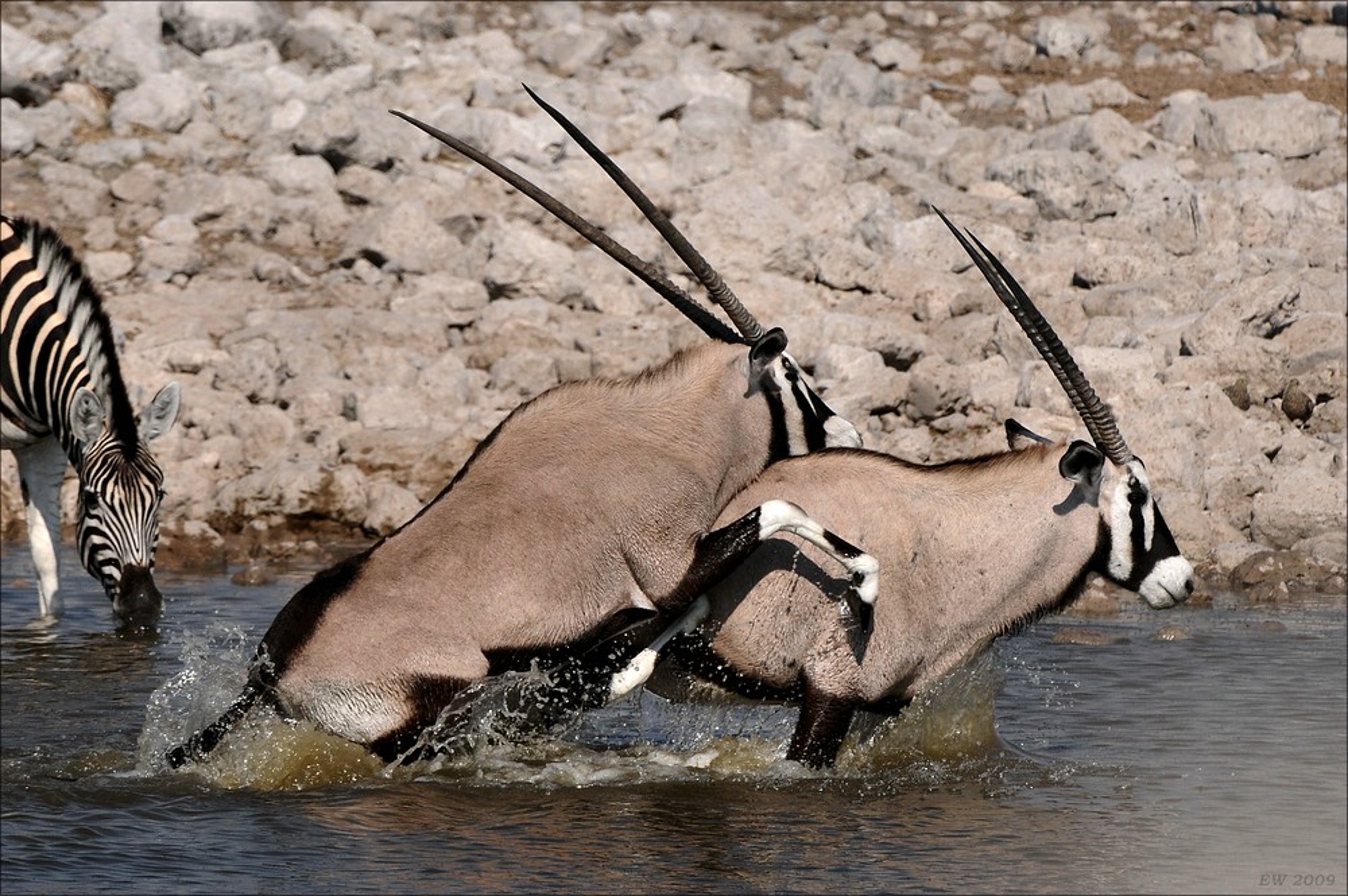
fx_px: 22448
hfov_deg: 3.4
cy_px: 448
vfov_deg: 2.3
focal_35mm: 600
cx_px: 674
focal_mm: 400
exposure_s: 1/1000
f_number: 8
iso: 320
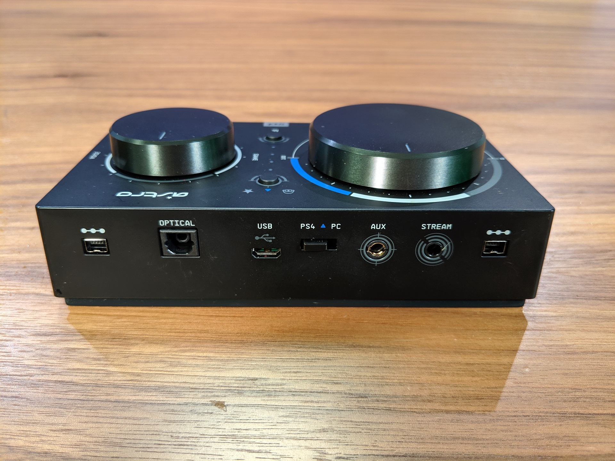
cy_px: 230
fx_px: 480
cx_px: 308
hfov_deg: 65.3
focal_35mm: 27
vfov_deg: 51.4
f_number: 1.8
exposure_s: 1/24
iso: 159
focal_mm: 4.44
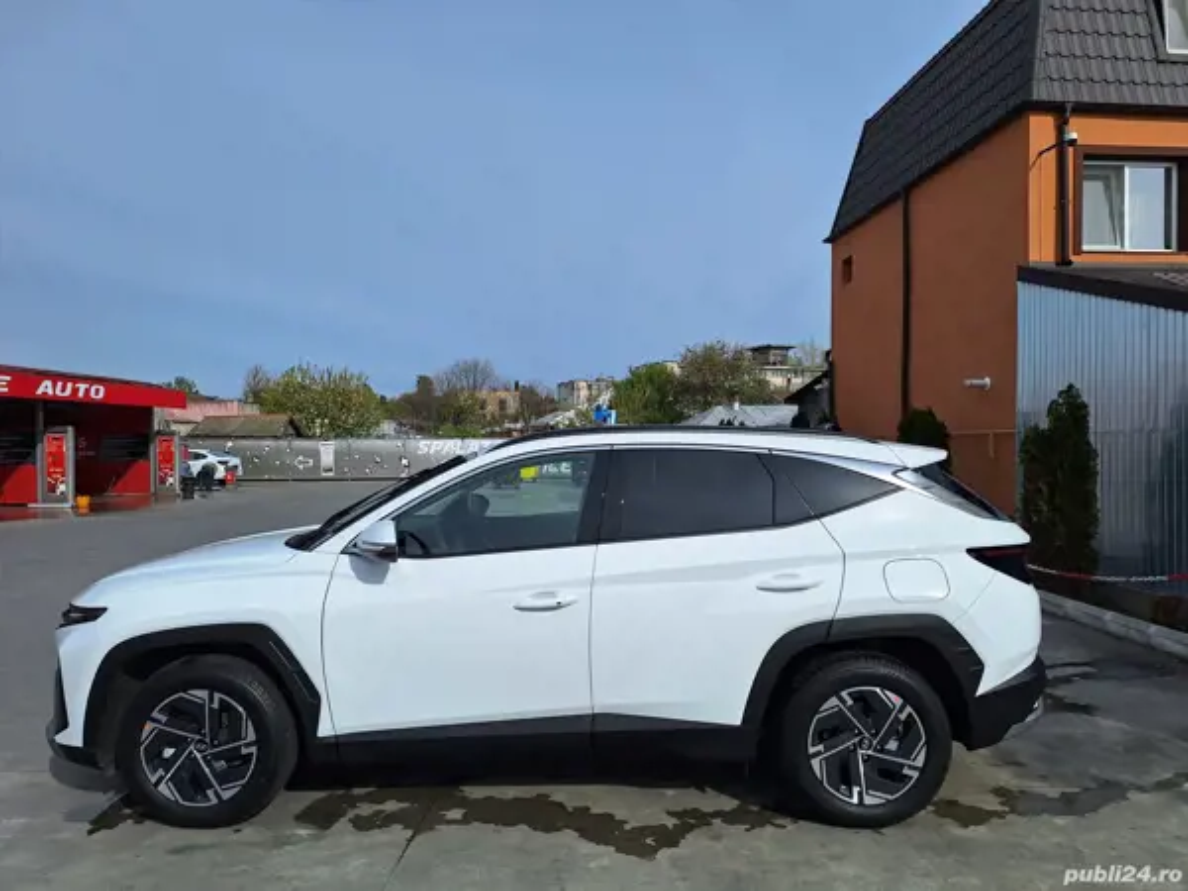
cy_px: 446
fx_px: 789
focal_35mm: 23
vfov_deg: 58.9
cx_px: 594
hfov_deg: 73.9
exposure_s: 1/4854
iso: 40
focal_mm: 5.54
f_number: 1.8
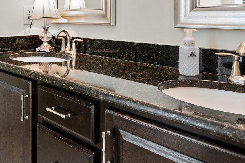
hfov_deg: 51.3
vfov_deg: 34.7
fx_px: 245
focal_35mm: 36
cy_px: 17
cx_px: 67
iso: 400
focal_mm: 15
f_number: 6.3
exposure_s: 1/13
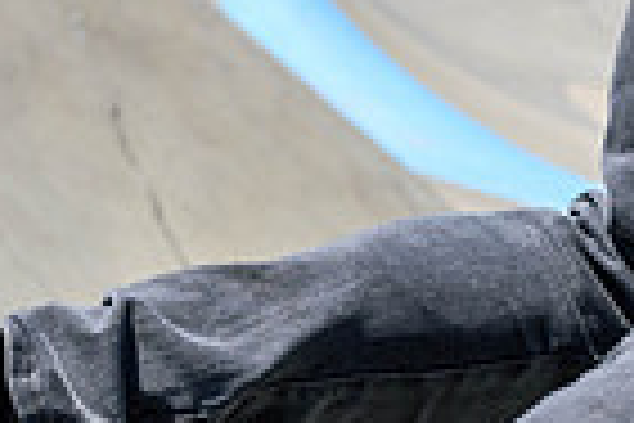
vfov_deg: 3.2
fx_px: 7607
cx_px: 274
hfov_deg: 4.8
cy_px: 434
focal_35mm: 432
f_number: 7.1
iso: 200
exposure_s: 1/800
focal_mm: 70
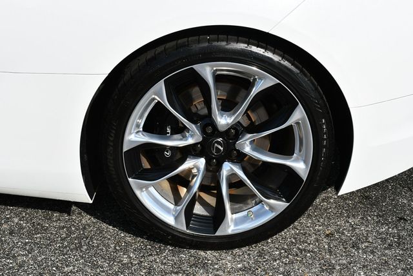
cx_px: 206
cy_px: 138
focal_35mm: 58
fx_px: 666
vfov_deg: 23.4
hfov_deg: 34.5
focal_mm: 29
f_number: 8
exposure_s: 1/320
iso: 100
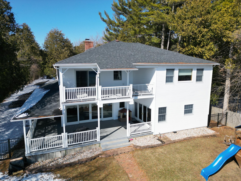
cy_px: 90
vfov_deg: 56.8
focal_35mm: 24
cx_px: 120
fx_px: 167
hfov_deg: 71.6
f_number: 1.7
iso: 150
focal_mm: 6.72
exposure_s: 1/3200
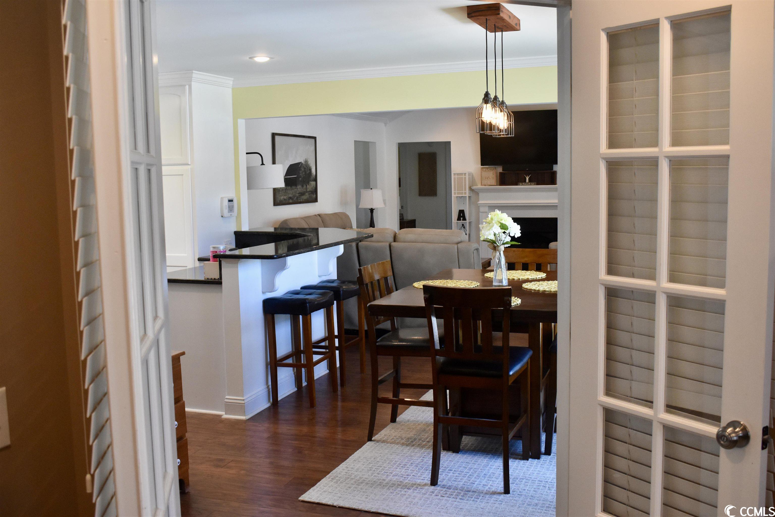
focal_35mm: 36
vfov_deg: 36.9
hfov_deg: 53.1
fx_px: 775
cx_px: 388
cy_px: 258
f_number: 6.3
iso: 1600
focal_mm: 24
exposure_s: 1/100
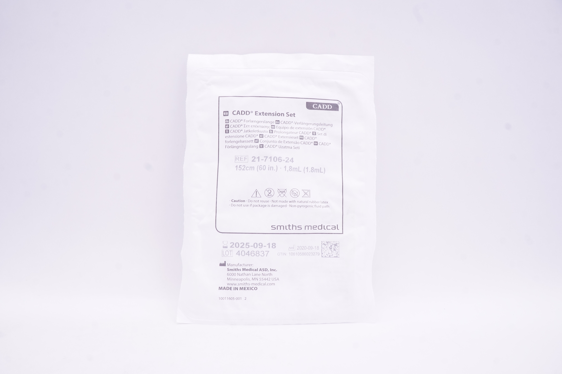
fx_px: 421
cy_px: 187
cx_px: 281
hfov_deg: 67.4
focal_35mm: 27
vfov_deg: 47.8
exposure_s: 1/25
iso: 800
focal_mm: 18
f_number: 13
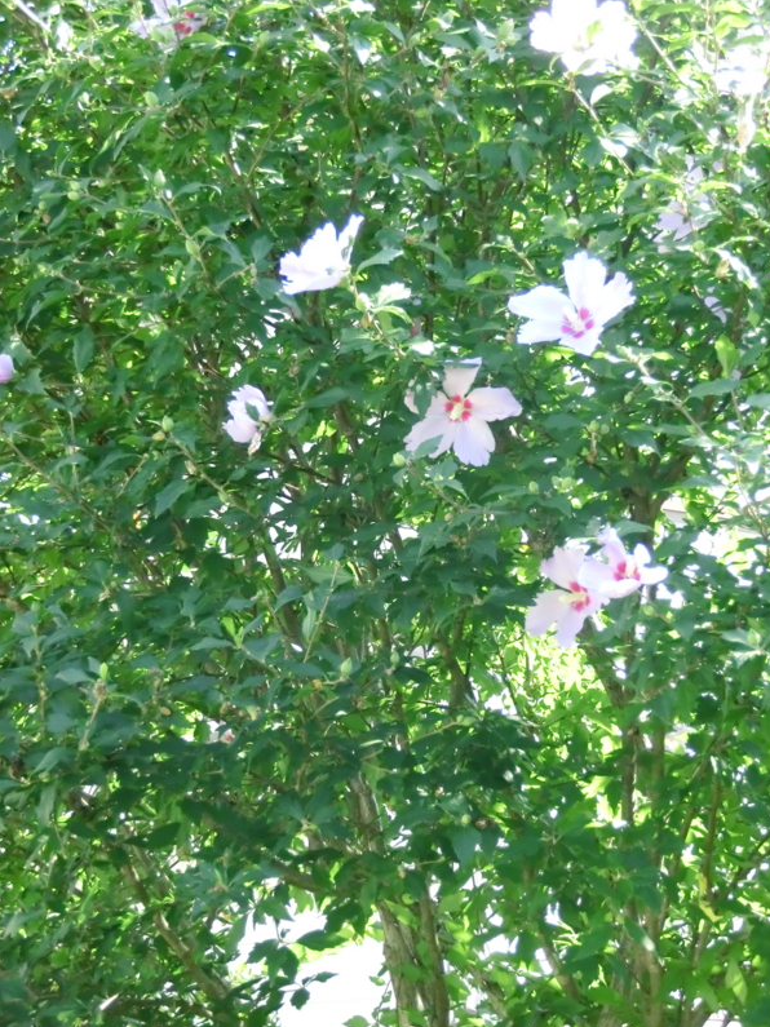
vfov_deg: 11.8
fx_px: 4954
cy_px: 514
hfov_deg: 8.9
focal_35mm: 167
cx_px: 386
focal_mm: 29.44
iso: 400
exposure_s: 1/100
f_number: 5.9
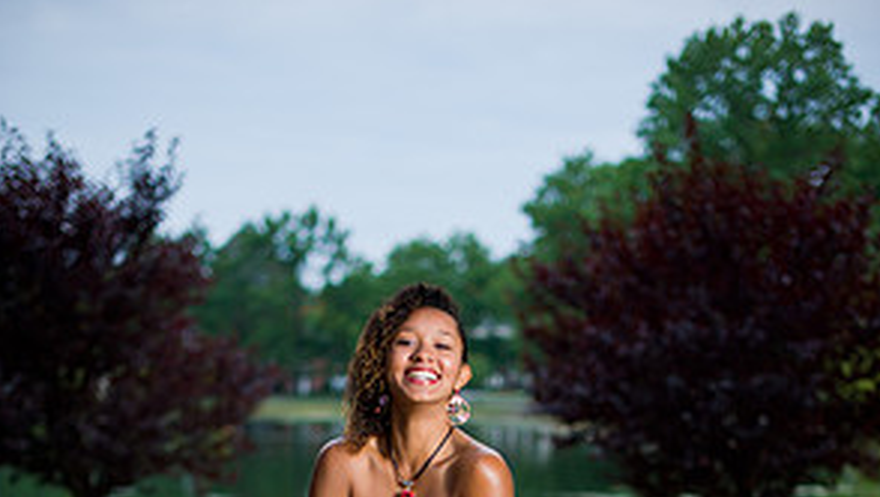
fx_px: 1868
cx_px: 444
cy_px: 668
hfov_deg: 26.5
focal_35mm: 80
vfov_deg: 14.4
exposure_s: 1/250
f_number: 2
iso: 400
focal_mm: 50
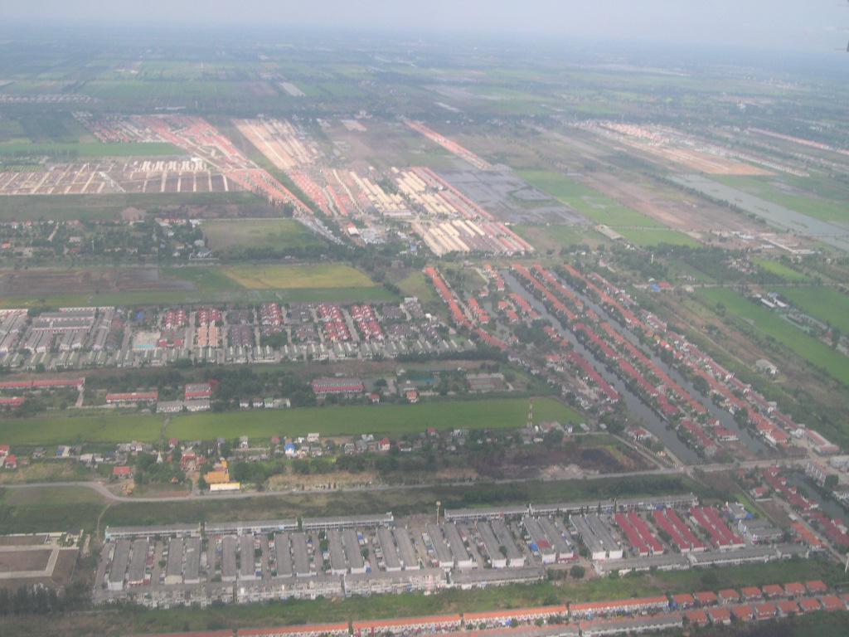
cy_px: 318
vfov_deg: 37.7
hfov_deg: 49.0
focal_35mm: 38
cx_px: 424
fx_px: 932
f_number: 7.6
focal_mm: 8
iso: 100
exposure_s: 1/147
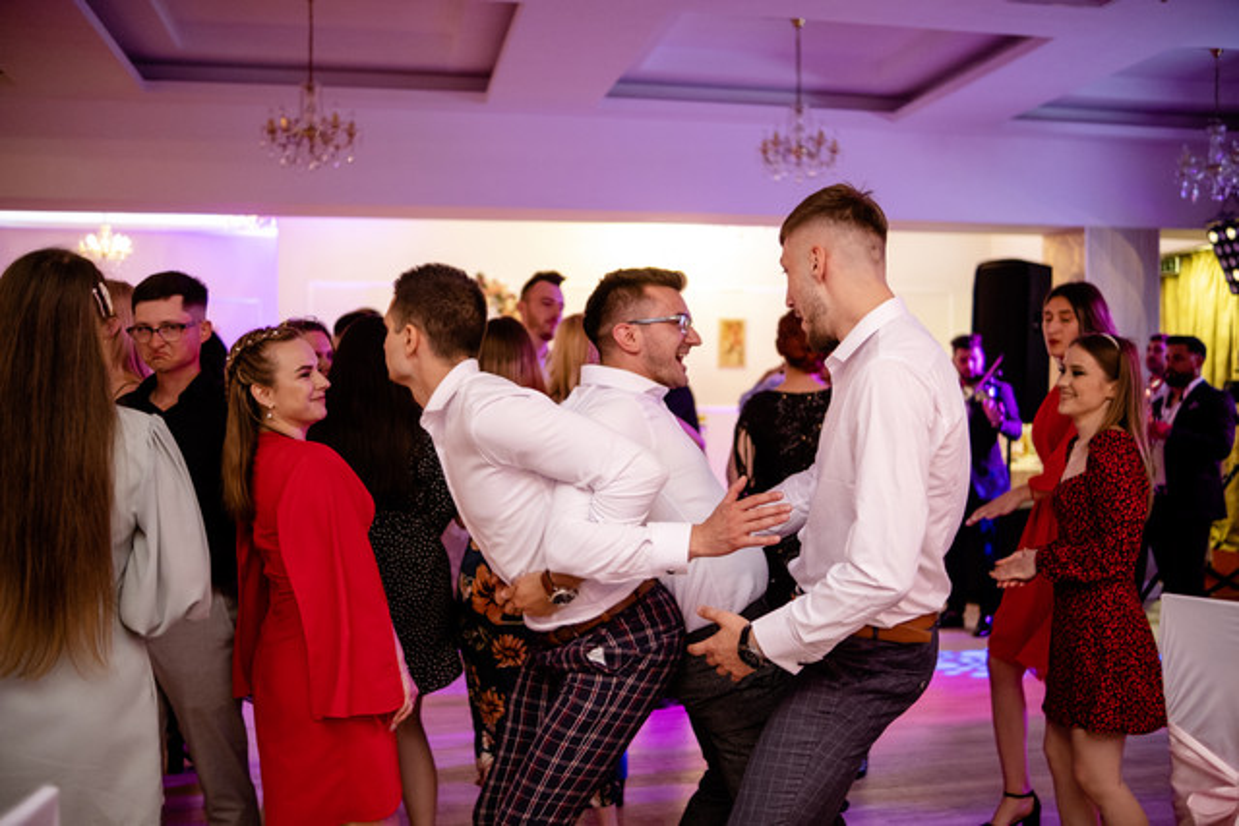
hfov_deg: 54.4
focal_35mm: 35
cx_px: 620
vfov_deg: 37.9
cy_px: 413
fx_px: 1205
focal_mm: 23
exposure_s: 1/200
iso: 1000
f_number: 1.4
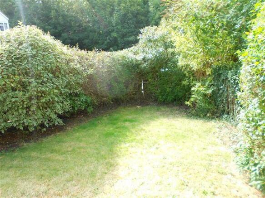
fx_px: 199
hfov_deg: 67.3
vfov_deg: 53.0
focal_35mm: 26
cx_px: 132
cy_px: 99
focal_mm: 4.6
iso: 80
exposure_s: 1/100
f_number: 3.2
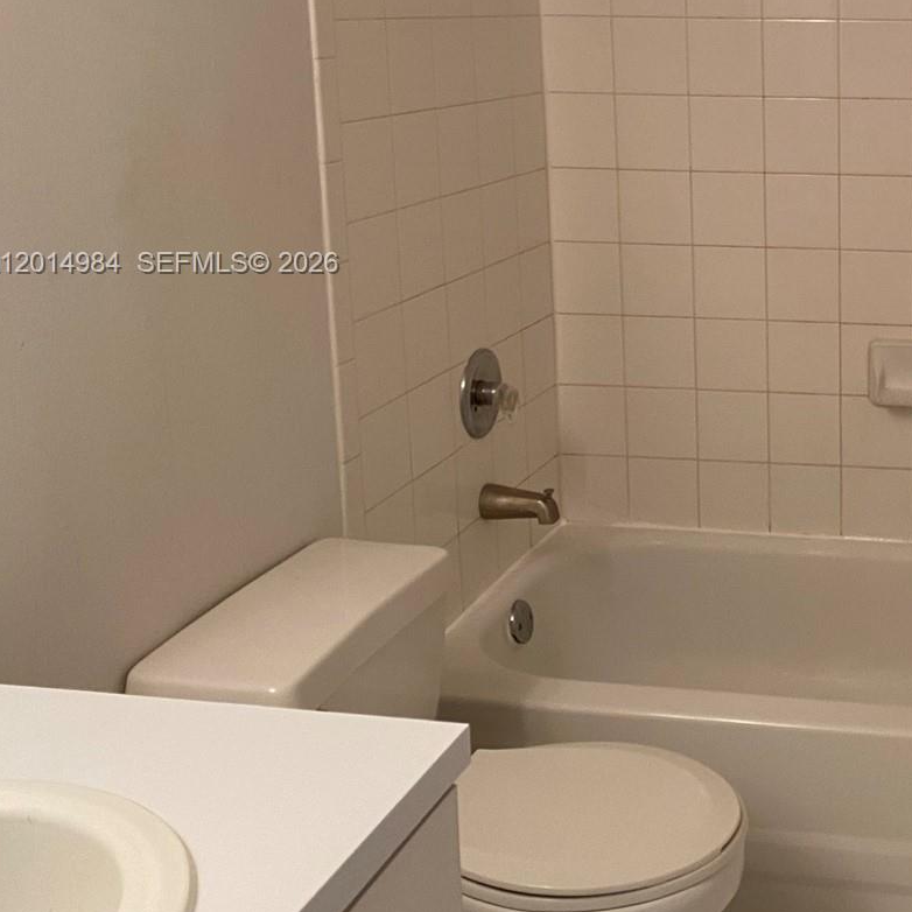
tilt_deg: -10.1
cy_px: 265
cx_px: 909
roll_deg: -1.0
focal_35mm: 47
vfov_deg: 35.5
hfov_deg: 33.1
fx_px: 1401
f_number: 1.8
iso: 125
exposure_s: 1/60
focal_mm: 4.25
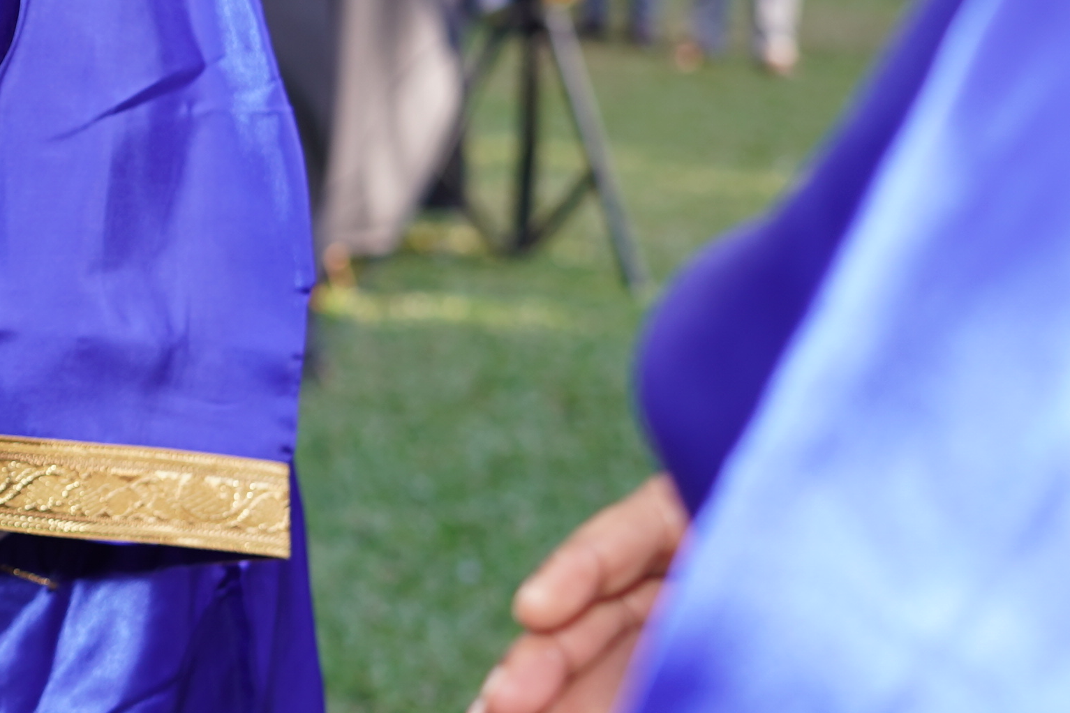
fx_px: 4072
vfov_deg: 10.0
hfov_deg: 13.8
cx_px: -667
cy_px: 96
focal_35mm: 137
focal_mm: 35
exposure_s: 1/125
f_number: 2.8
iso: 100
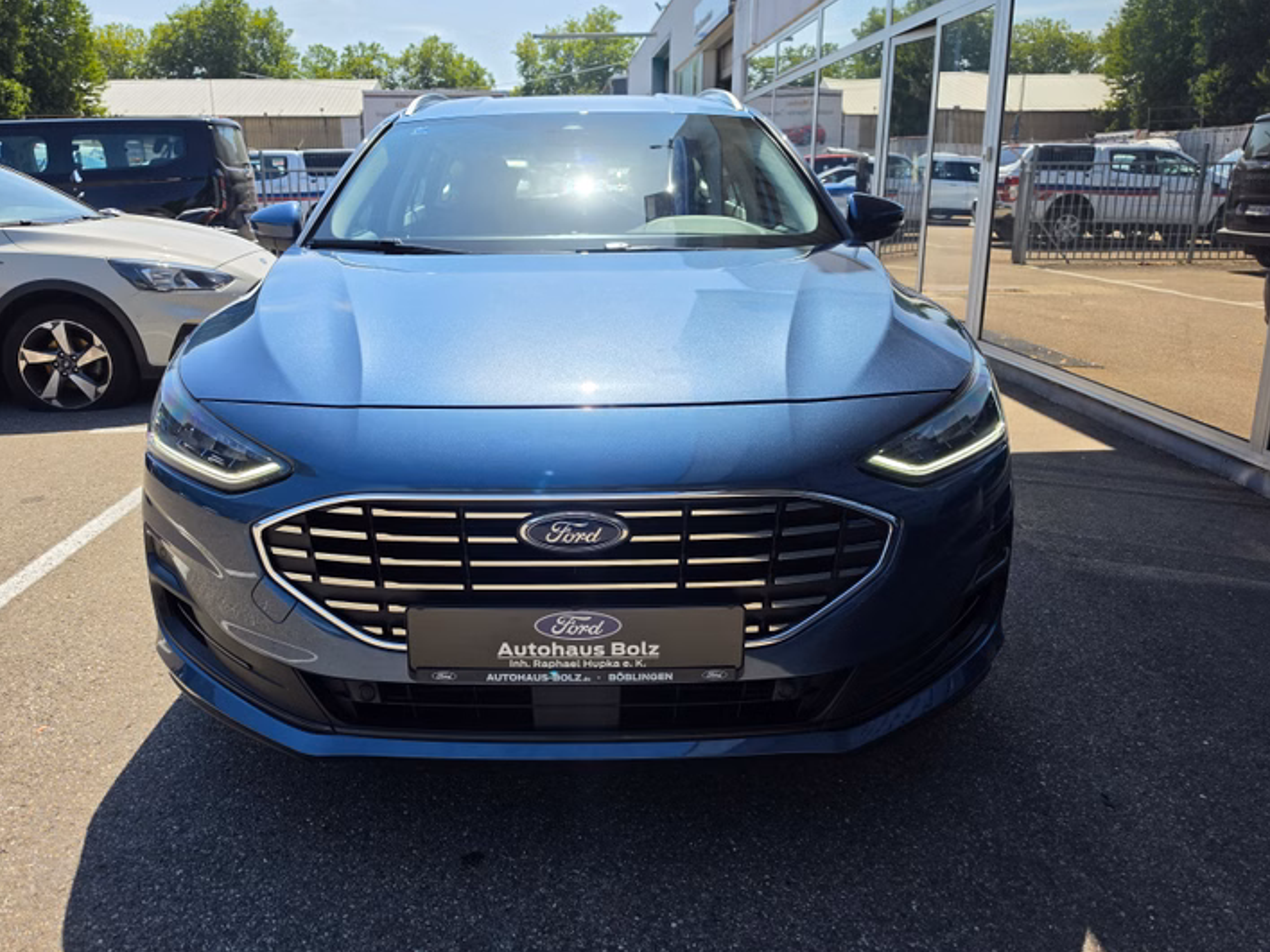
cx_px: 574
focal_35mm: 26
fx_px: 954
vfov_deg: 53.0
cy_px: 423
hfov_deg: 67.2
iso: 64
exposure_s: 1/7622
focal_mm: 6.5
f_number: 1.4
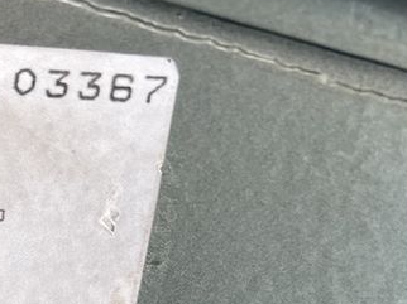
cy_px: 496
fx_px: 1140
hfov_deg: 17.7
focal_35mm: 97
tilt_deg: +40.4
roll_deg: -13.4
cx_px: -244
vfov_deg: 14.0
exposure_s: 1/316
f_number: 1.5
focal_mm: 5.7
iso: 50
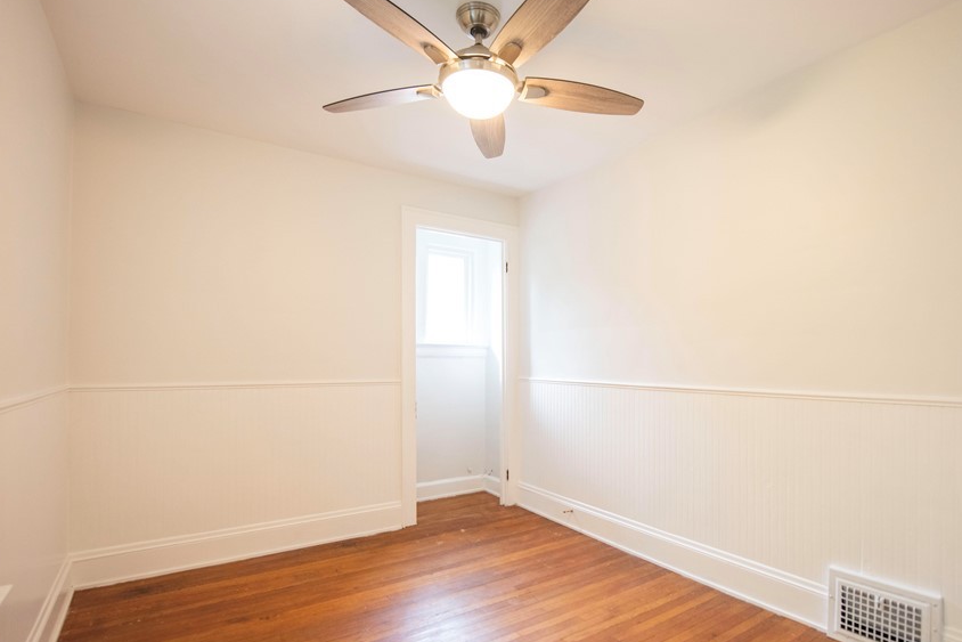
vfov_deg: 67.2
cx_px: 527
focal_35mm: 18
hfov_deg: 89.7
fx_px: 481
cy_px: 359
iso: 1250
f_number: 3.5
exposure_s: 1/100
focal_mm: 14
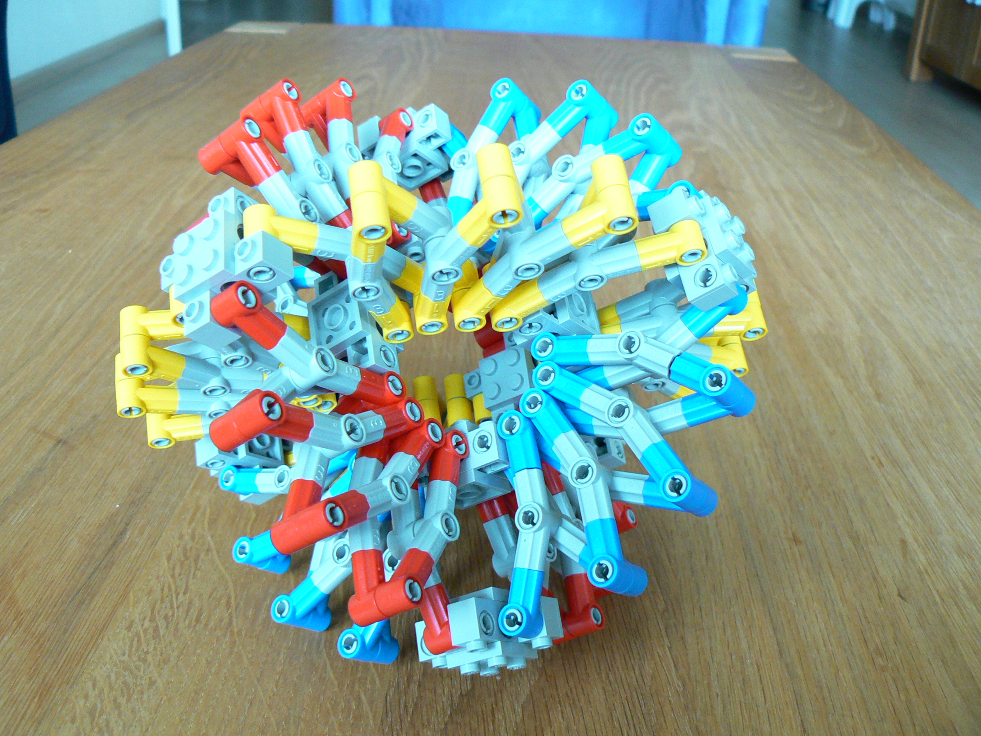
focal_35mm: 36
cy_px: 368
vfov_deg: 39.7
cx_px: 490
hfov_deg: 51.4
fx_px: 1020
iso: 200
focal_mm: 6
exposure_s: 1/15
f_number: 2.8
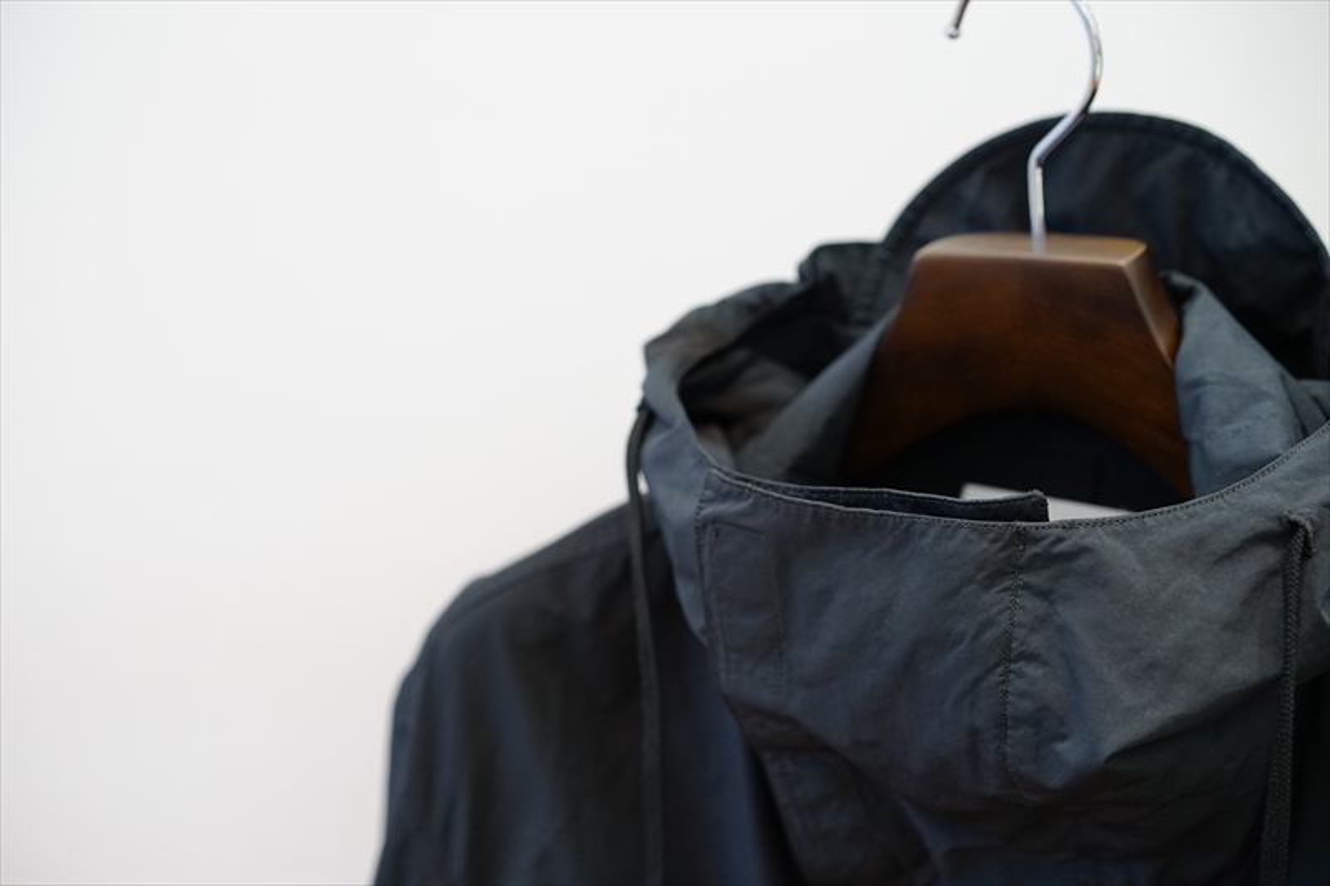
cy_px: 443
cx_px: 665
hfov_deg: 36.3
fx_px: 2031
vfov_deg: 24.6
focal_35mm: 55
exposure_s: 1/60
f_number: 4
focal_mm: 55
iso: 1250
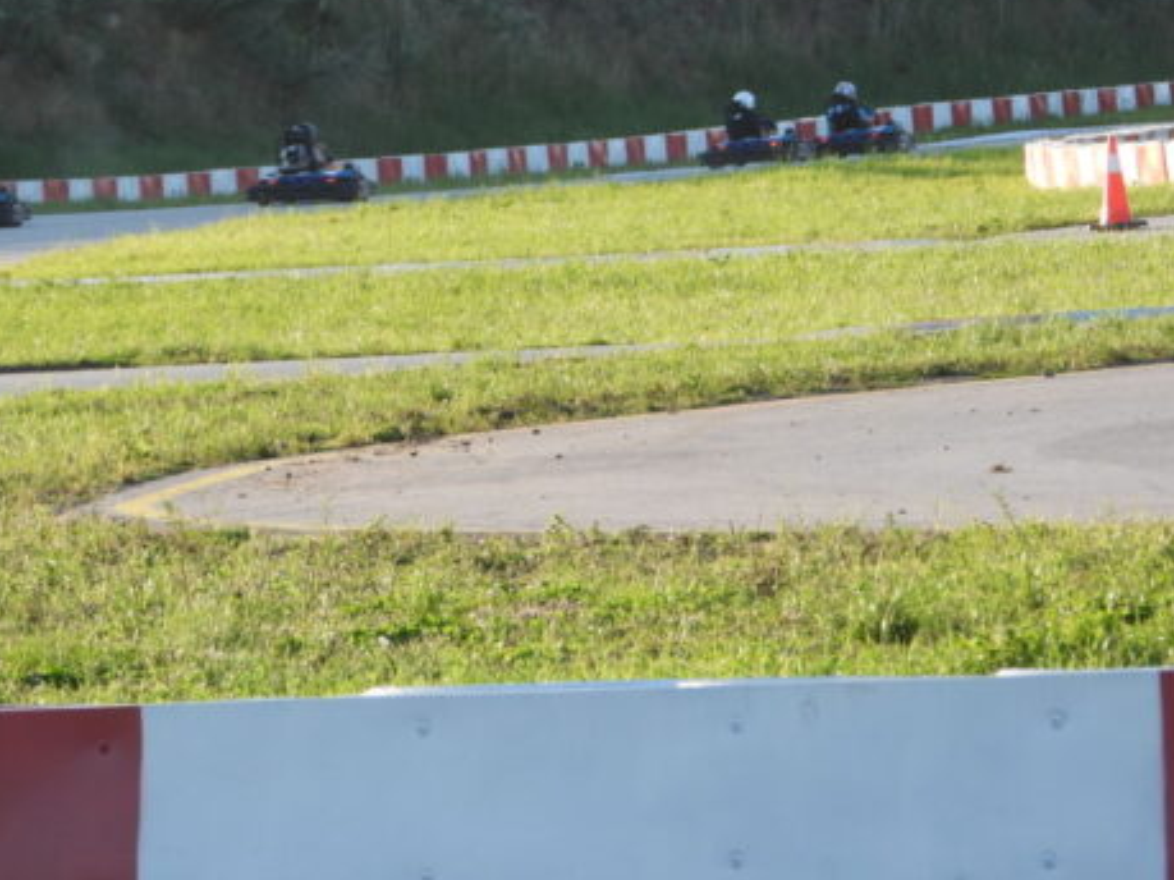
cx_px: 402
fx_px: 19564
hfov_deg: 3.4
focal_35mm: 577
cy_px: 146
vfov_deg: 2.6
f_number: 4.5
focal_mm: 62.1
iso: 100
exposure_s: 1/160
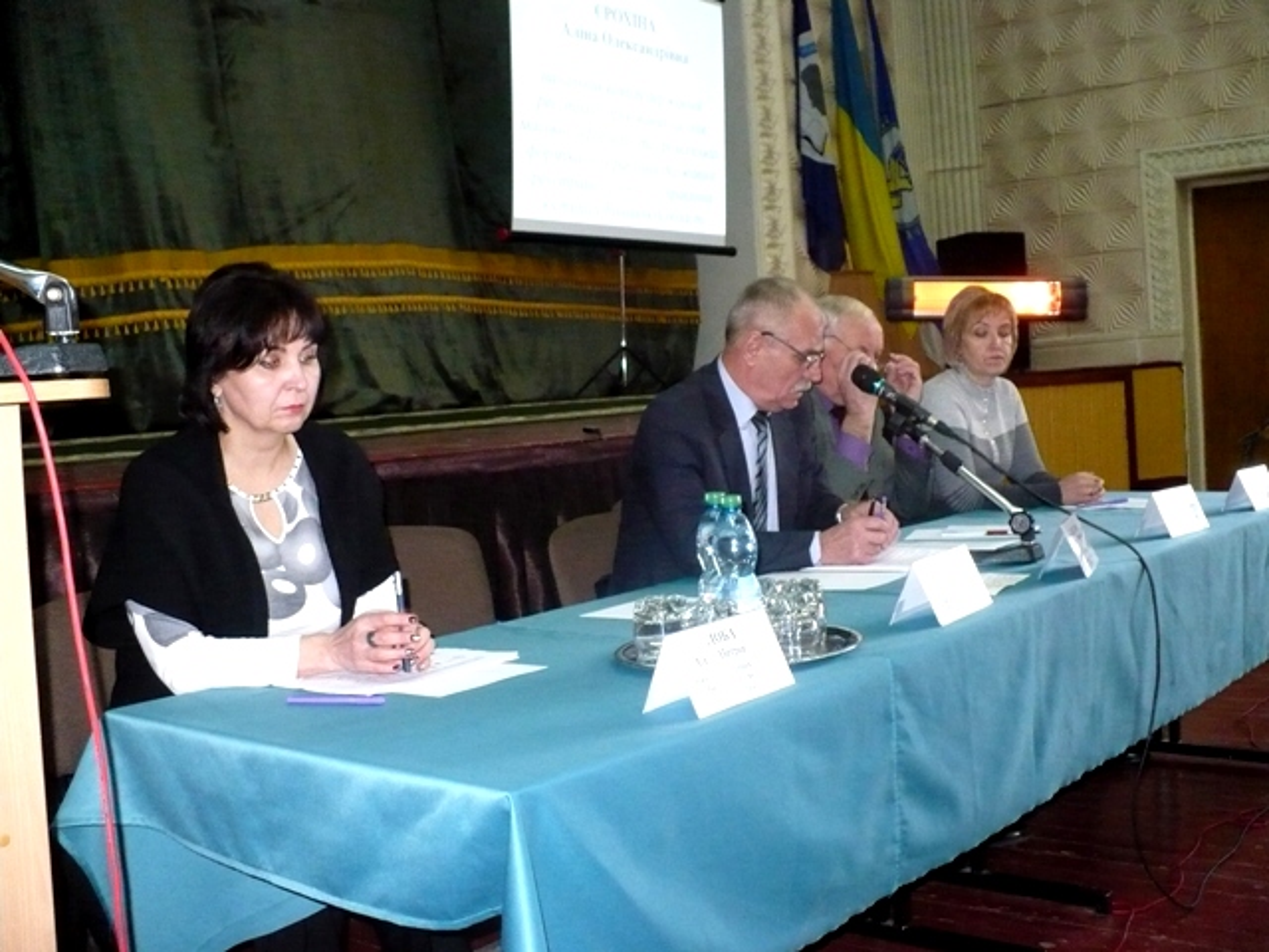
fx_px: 1356
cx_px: 634
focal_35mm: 37
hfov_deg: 50.1
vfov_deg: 38.7
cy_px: 476
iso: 640
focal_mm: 6.1
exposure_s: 1/30
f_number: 2.8
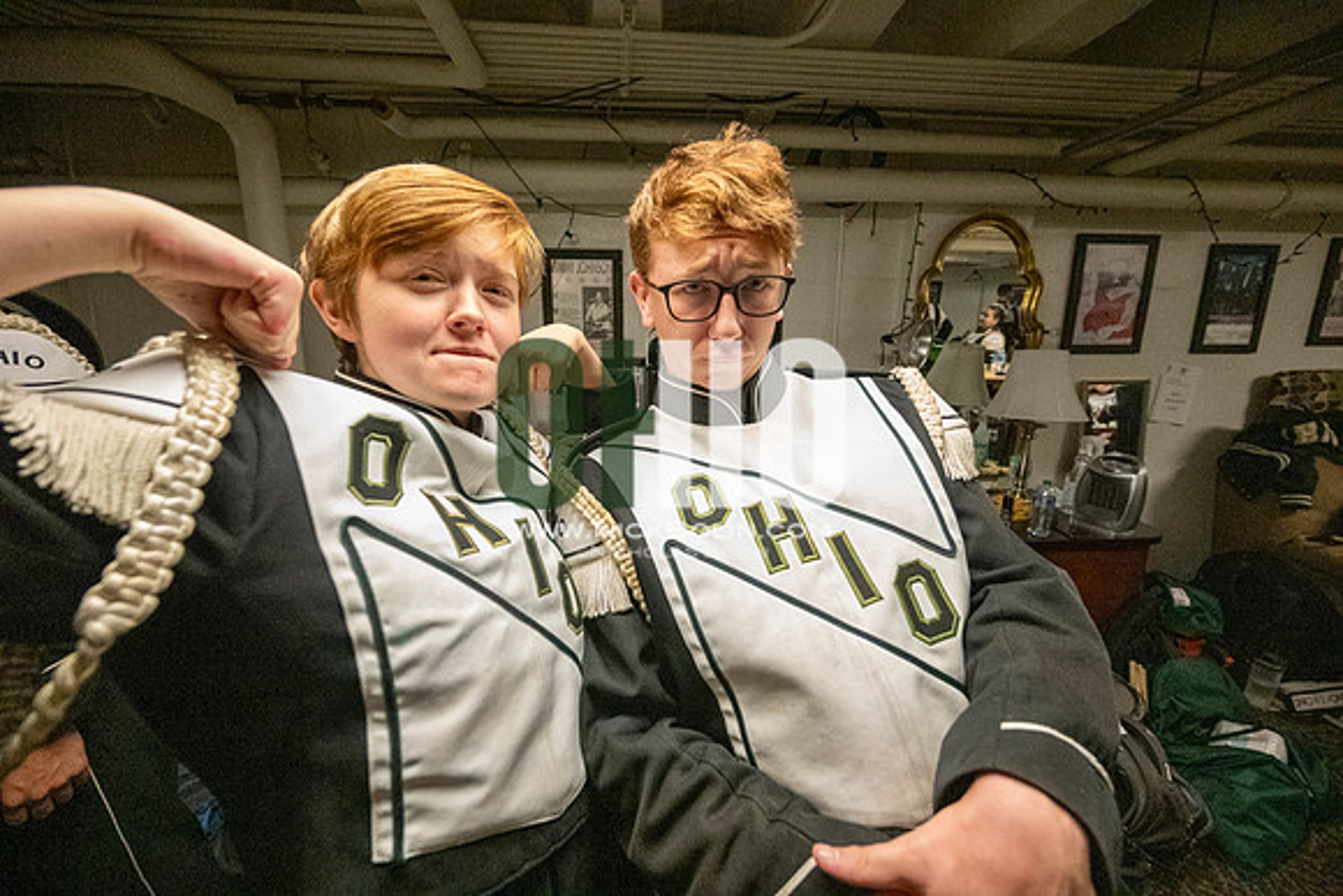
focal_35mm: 14
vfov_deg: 81.2
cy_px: 448
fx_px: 522
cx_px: 672
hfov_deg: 104.2
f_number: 4
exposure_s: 1/500
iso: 12800
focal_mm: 14
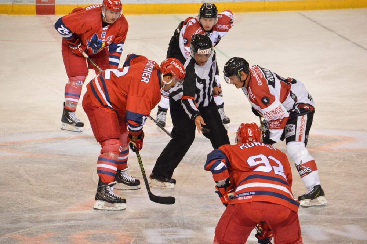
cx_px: 184
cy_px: 122
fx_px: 2292
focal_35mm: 225
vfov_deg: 6.1
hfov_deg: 9.2
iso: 3200
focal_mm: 150
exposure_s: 1/500
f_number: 6
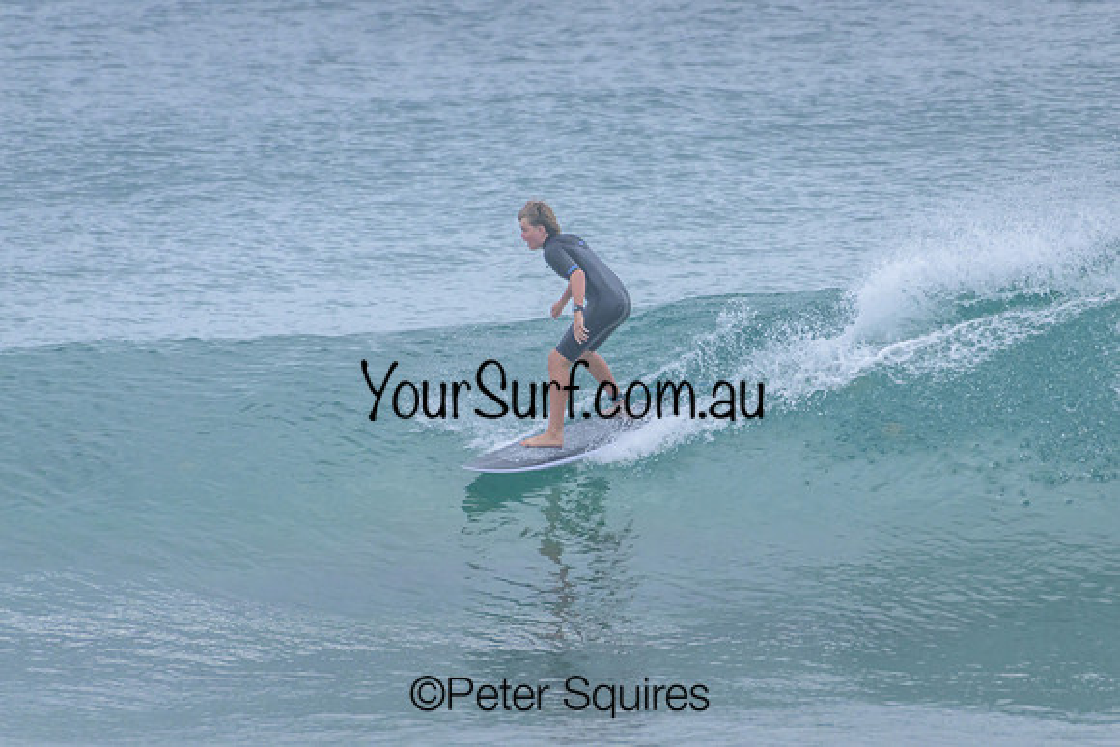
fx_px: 28005
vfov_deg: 1.5
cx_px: 560
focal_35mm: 900
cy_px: 374
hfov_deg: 2.3
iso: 2500
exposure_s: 1/2000
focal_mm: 900
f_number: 11
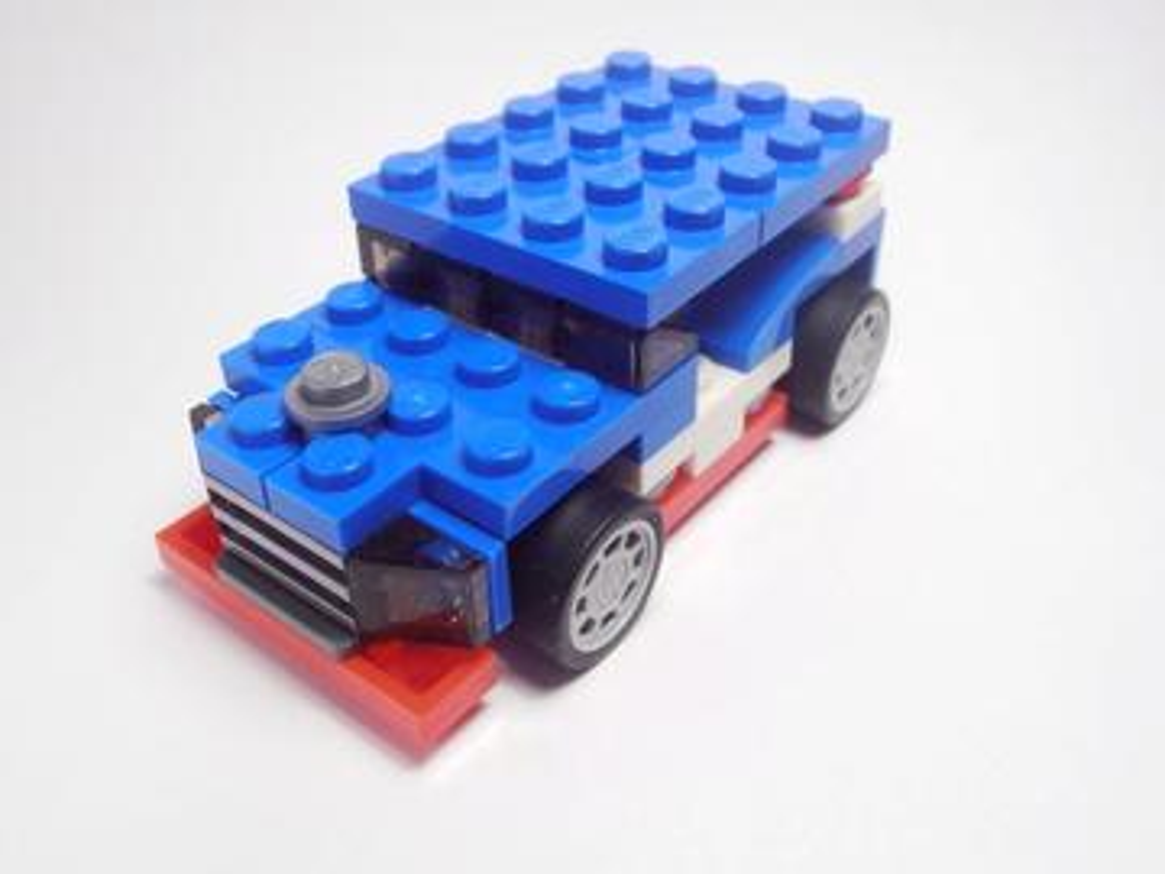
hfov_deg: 50.1
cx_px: 582
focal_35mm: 37
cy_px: 437
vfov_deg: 38.7
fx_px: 1245
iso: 80
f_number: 3.9
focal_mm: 6.61
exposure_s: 1/40
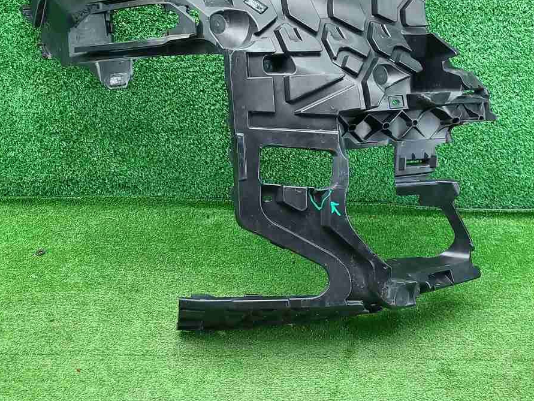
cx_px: 301
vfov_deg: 33.9
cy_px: 117
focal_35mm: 42
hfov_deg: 44.7
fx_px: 648
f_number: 1.8
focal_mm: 5.4
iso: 345
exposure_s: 1/50
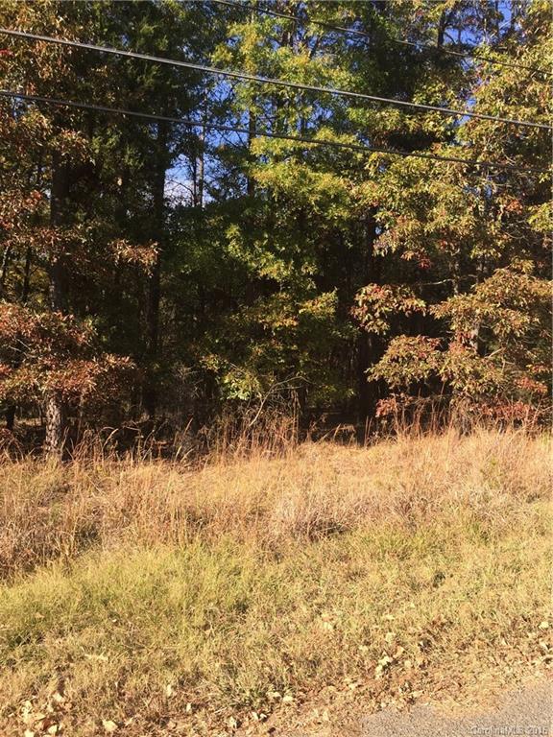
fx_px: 618
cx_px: 276
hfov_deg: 48.2
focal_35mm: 29
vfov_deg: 61.7
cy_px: 368
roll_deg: -2.7
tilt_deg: +1.3
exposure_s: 1/565
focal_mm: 4.15
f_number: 2.2
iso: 32
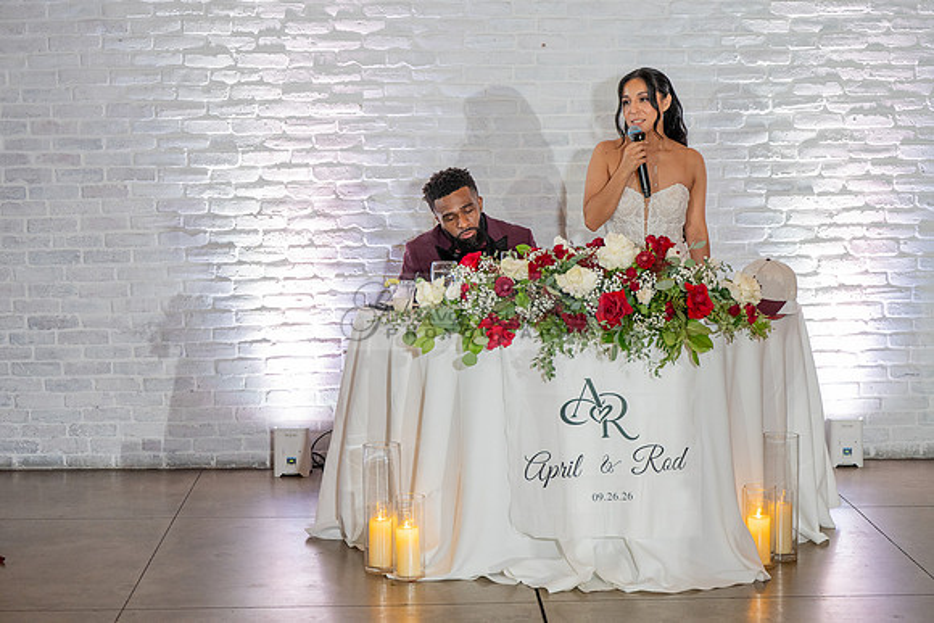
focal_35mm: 70
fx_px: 1816
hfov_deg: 28.8
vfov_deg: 19.5
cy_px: 312
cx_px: 467
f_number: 2.8
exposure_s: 1/200
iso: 1600
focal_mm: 70
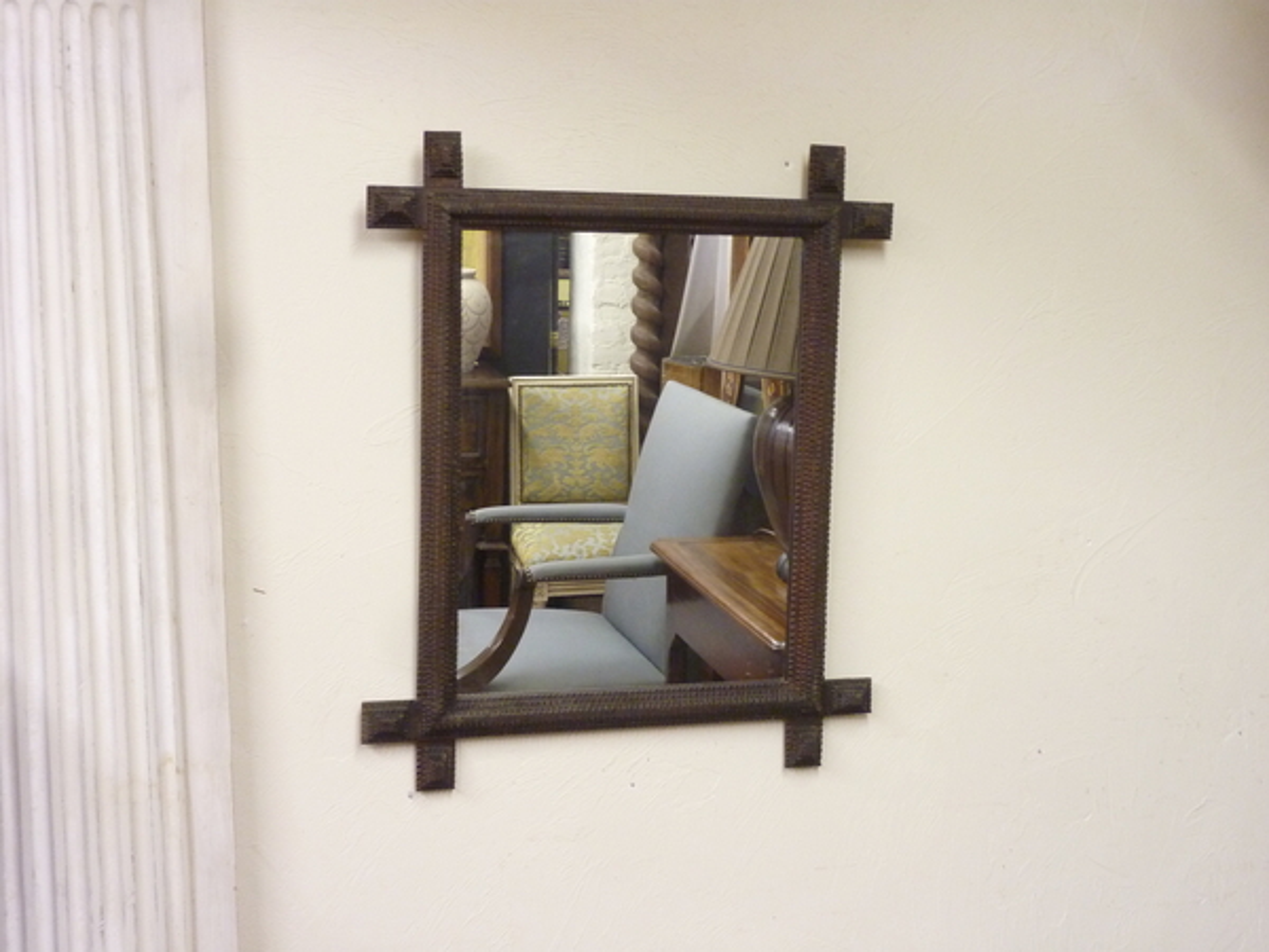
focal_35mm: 48
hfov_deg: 39.7
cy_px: 476
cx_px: 634
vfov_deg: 30.3
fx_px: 1760
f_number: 3.8
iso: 400
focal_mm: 7.9
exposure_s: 1/13
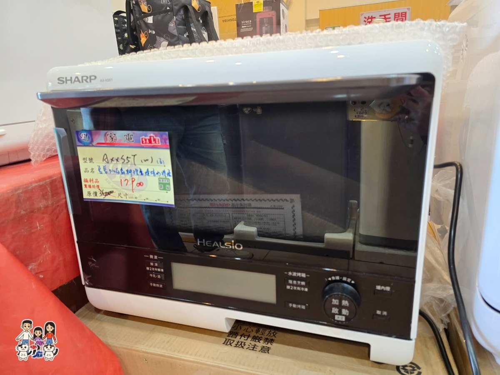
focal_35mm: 23
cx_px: 250
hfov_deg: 73.9
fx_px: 332
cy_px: 188
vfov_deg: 58.9
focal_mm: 6.3
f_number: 1.7
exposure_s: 1/60
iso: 640
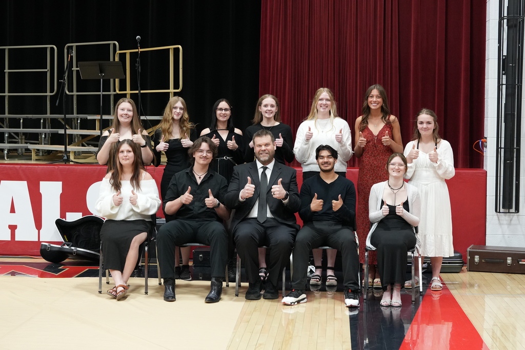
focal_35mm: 75
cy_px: 175
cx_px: 262
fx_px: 1094
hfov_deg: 27.0
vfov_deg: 18.2
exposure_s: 1/160
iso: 2500
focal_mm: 50
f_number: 3.5
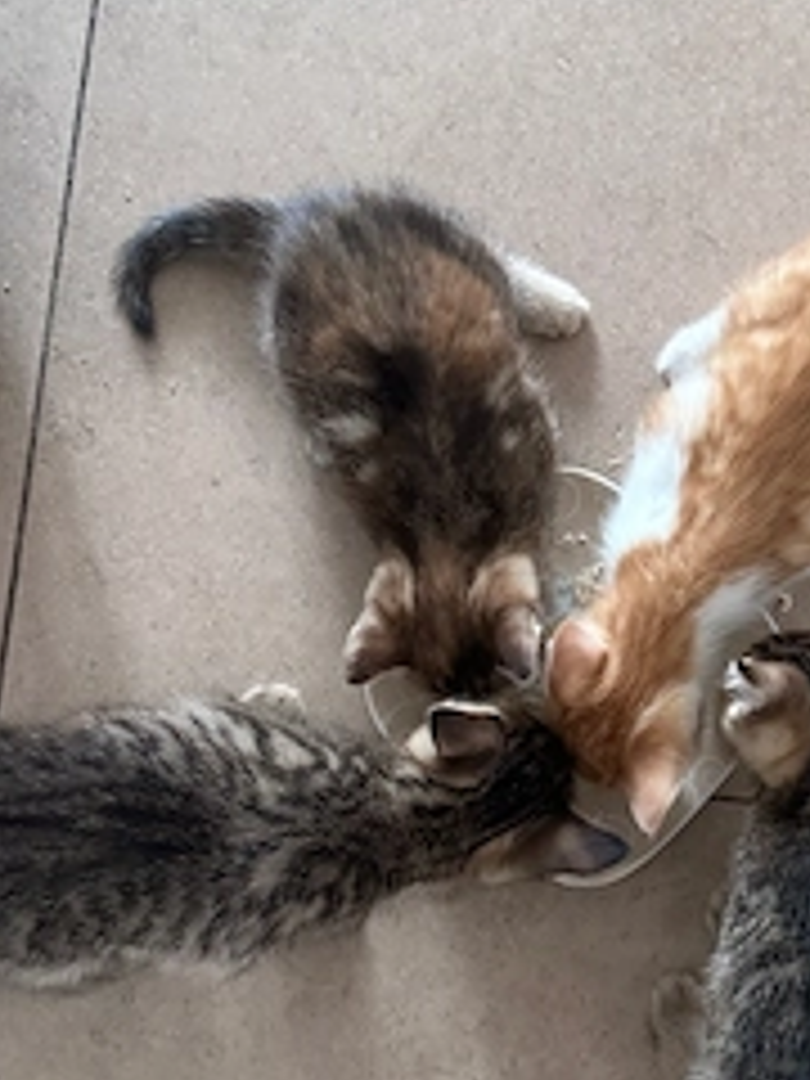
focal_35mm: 40
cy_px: 693
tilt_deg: -84.6
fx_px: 1248
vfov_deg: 46.3
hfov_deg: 35.7
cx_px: 518
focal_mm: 6.86
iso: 1000
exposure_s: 1/52
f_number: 1.78
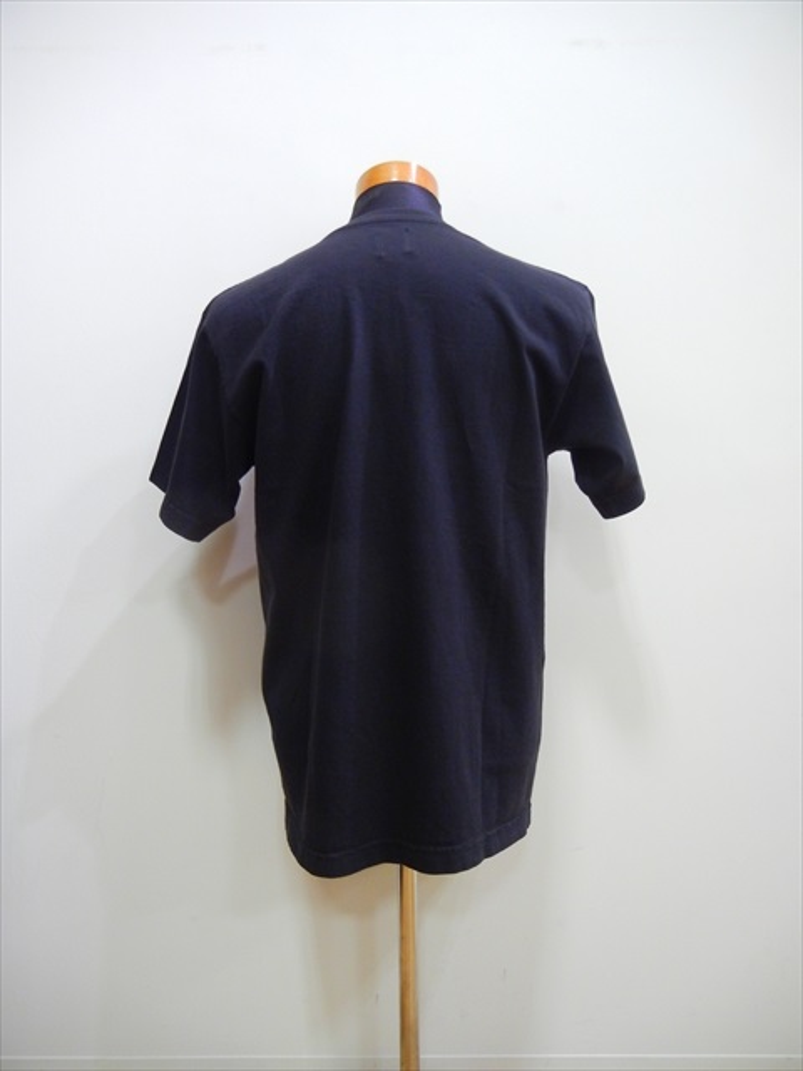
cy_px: 536
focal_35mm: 30
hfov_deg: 46.8
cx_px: 402
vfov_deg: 60.0
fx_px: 928
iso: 400
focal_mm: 5.4
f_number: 3.5
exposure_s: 1/27.3
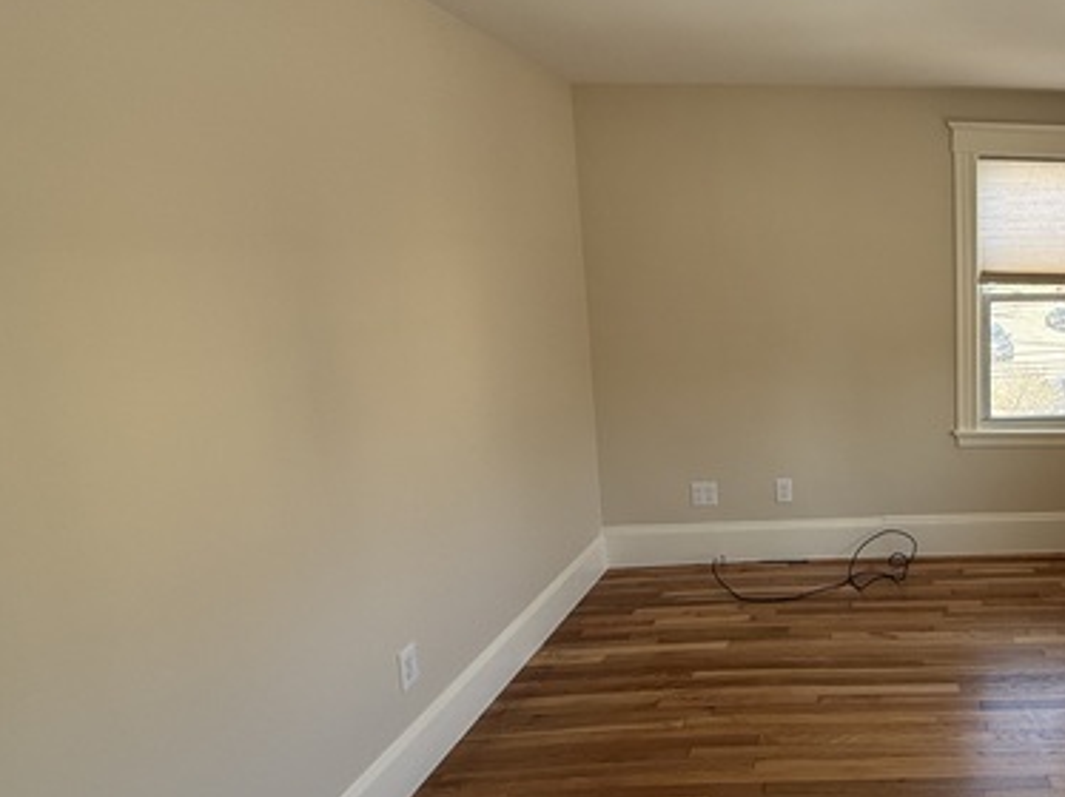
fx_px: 769
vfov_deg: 54.7
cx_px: 921
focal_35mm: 25
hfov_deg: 60.8
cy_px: 353
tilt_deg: -6.9
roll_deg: +1.0
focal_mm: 2.22
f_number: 2.2
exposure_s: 1/99
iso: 64
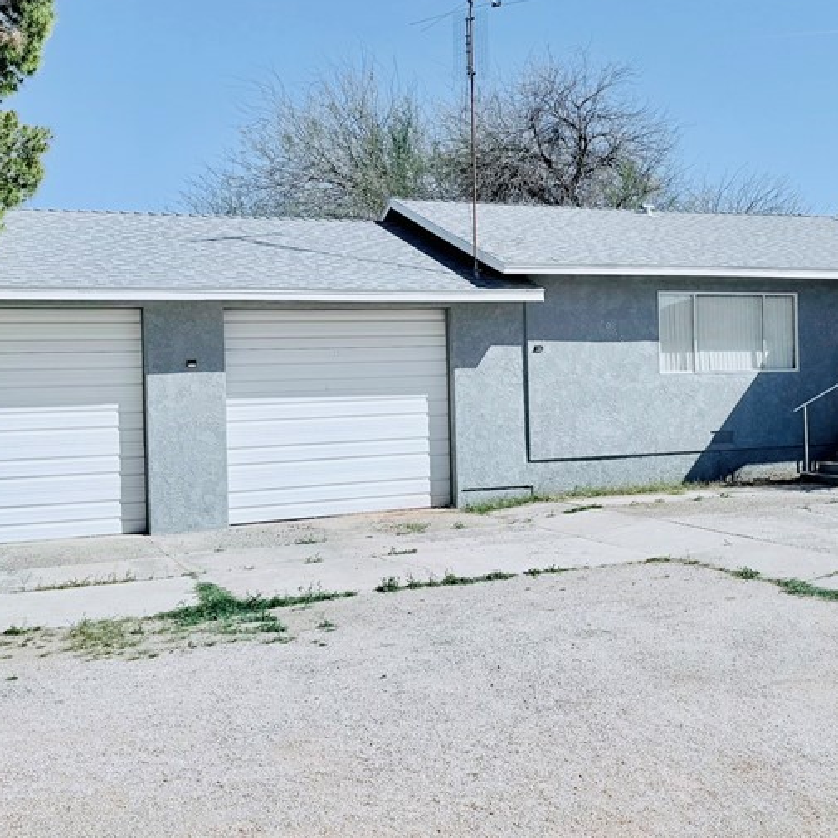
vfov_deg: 39.1
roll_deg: +1.4
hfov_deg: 38.7
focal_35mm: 43
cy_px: 373
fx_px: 1178
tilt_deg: +0.2
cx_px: 564
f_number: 1.78
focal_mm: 6.76
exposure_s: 1/10309
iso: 80
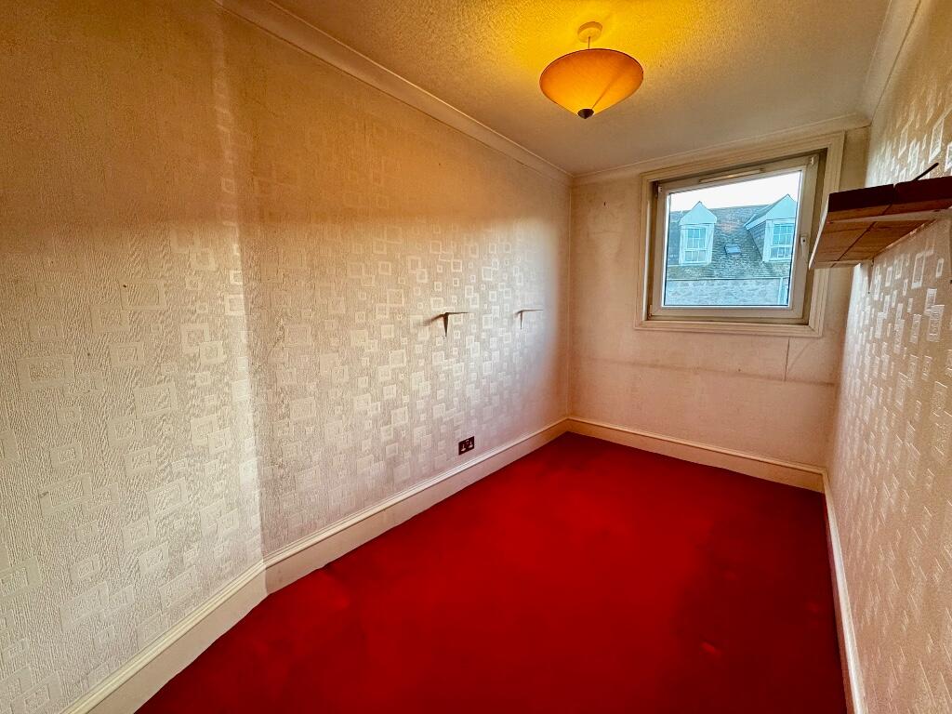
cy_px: 357
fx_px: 385
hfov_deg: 102.1
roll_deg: +0.8
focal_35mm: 14
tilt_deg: -7.8
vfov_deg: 85.7
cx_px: 476
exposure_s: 1/100
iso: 160
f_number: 2.2
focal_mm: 2.22
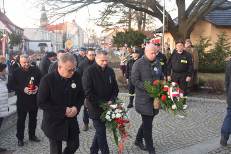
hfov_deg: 46.4
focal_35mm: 42
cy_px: 77
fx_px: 269
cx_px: 116
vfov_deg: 31.9
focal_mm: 28
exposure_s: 1/80
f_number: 4.2
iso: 400
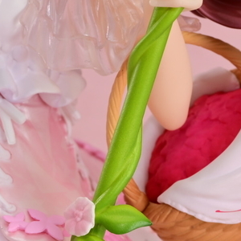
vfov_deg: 6.9
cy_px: 144
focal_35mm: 255
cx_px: 22
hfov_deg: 6.9
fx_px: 2009
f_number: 11
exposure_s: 2
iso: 100
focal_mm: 50
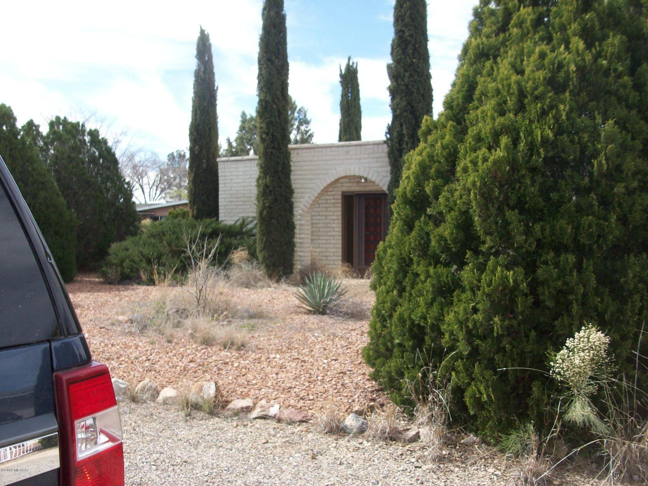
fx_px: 636
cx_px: 324
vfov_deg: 41.8
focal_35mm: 34
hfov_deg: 54.0
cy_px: 243
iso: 64
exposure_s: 1/484
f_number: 2.8
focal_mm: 5.7
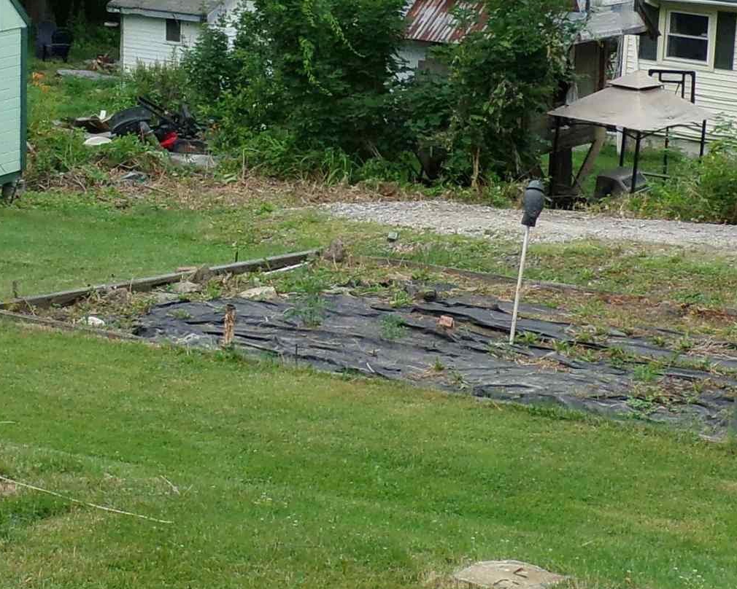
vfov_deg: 15.6
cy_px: 163
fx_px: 2138
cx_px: 167
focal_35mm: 98
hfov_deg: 19.4
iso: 160
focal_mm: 5.9
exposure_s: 1/210
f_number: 7.99
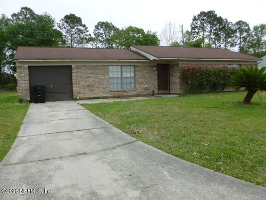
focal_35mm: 28
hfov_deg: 63.4
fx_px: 215
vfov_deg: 49.7
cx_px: 133
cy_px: 100
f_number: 3.3
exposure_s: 1/125
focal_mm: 5
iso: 100
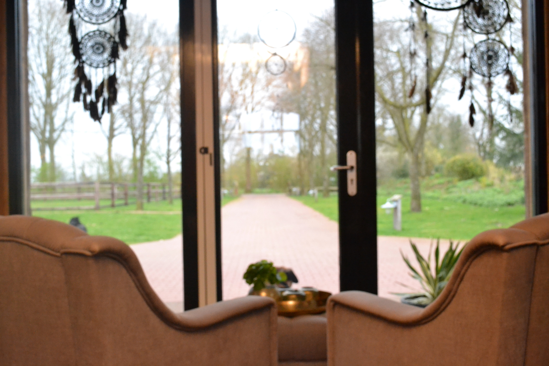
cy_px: 183
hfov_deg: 43.6
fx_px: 686
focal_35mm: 45
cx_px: 274
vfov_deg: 29.9
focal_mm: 30
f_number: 9
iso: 3200
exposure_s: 1/200
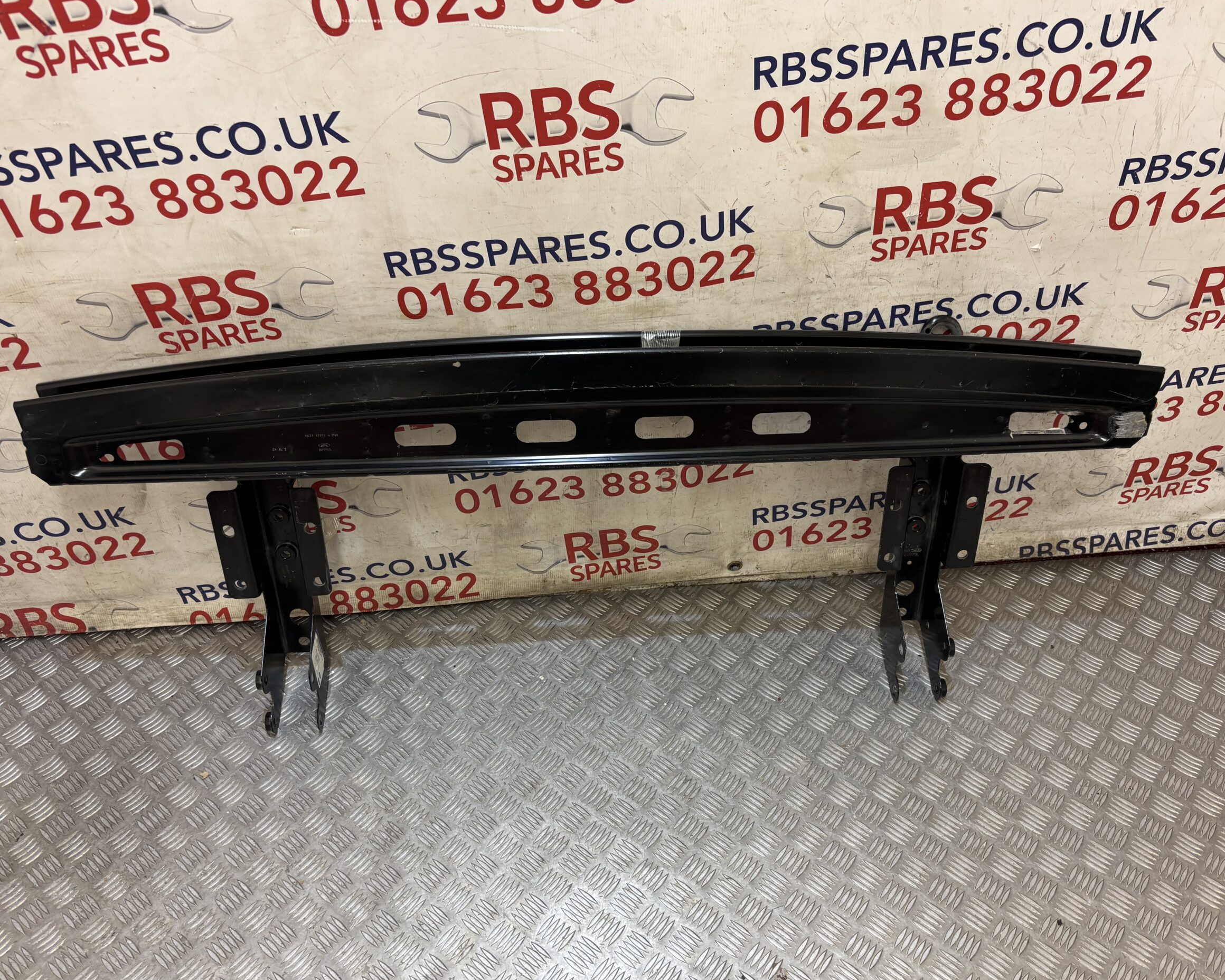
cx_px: 634
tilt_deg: -43.3
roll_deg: -1.7
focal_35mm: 28
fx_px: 1015
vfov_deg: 51.5
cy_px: 485
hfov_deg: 62.2
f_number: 1.6
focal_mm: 5.96
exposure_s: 1/50
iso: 100
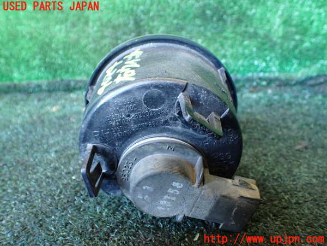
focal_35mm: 30
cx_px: 164
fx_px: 283
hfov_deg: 60.0
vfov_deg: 46.8
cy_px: 123
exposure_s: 1/30
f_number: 2.3
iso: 800
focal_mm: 5.4
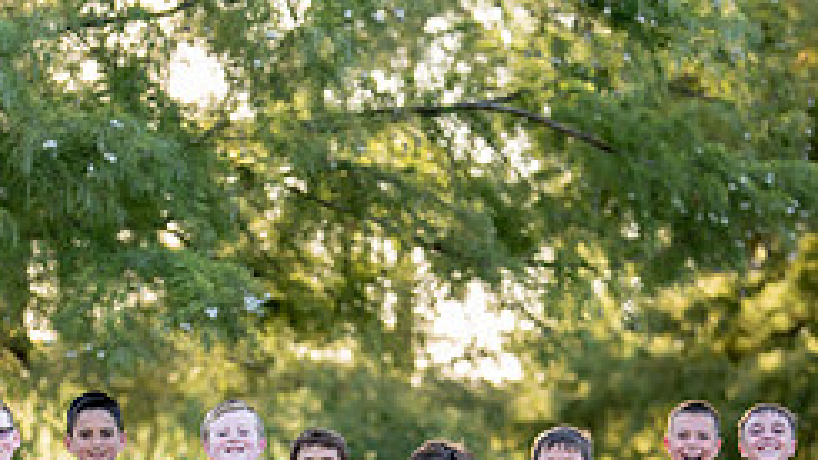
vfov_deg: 7.6
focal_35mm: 158
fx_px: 3428
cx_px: 398
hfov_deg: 13.6
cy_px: 652
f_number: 1.2
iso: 100
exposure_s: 1/640
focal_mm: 50
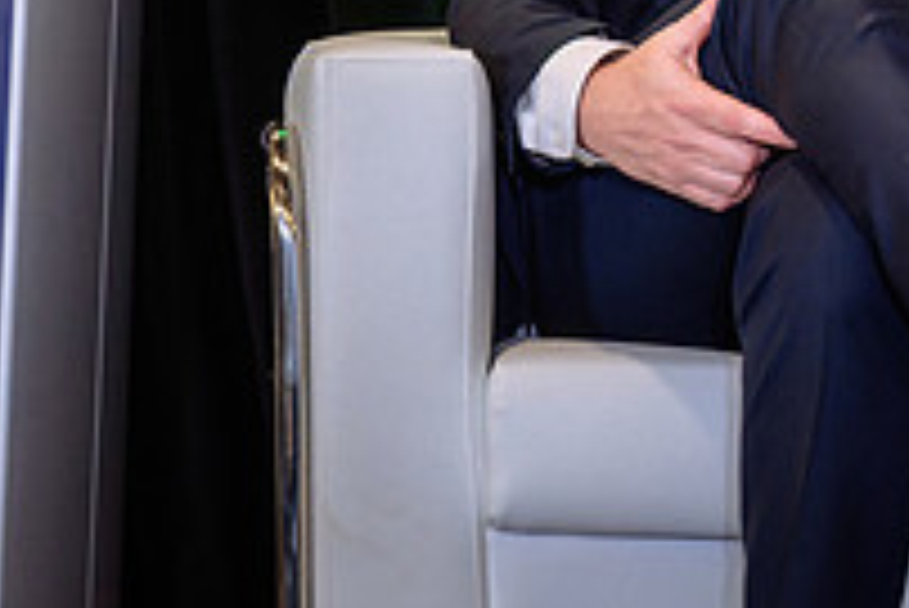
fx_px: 5483
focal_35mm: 217
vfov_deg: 6.3
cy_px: 82
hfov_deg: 9.3
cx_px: 1296
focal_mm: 70
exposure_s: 1/200
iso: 1600
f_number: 2.8
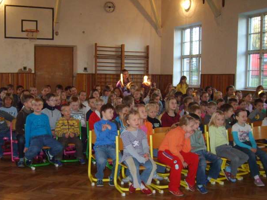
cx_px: 128
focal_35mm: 46
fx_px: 355
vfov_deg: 31.5
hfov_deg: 41.2
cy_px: 116
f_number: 2.8
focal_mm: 5.8
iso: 253
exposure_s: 1/45
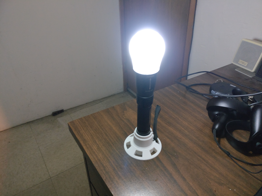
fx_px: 212
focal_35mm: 28
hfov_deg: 63.4
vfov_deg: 49.7
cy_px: 98
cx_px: 131
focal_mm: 4.26
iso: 2500
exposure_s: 1/17
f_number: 2
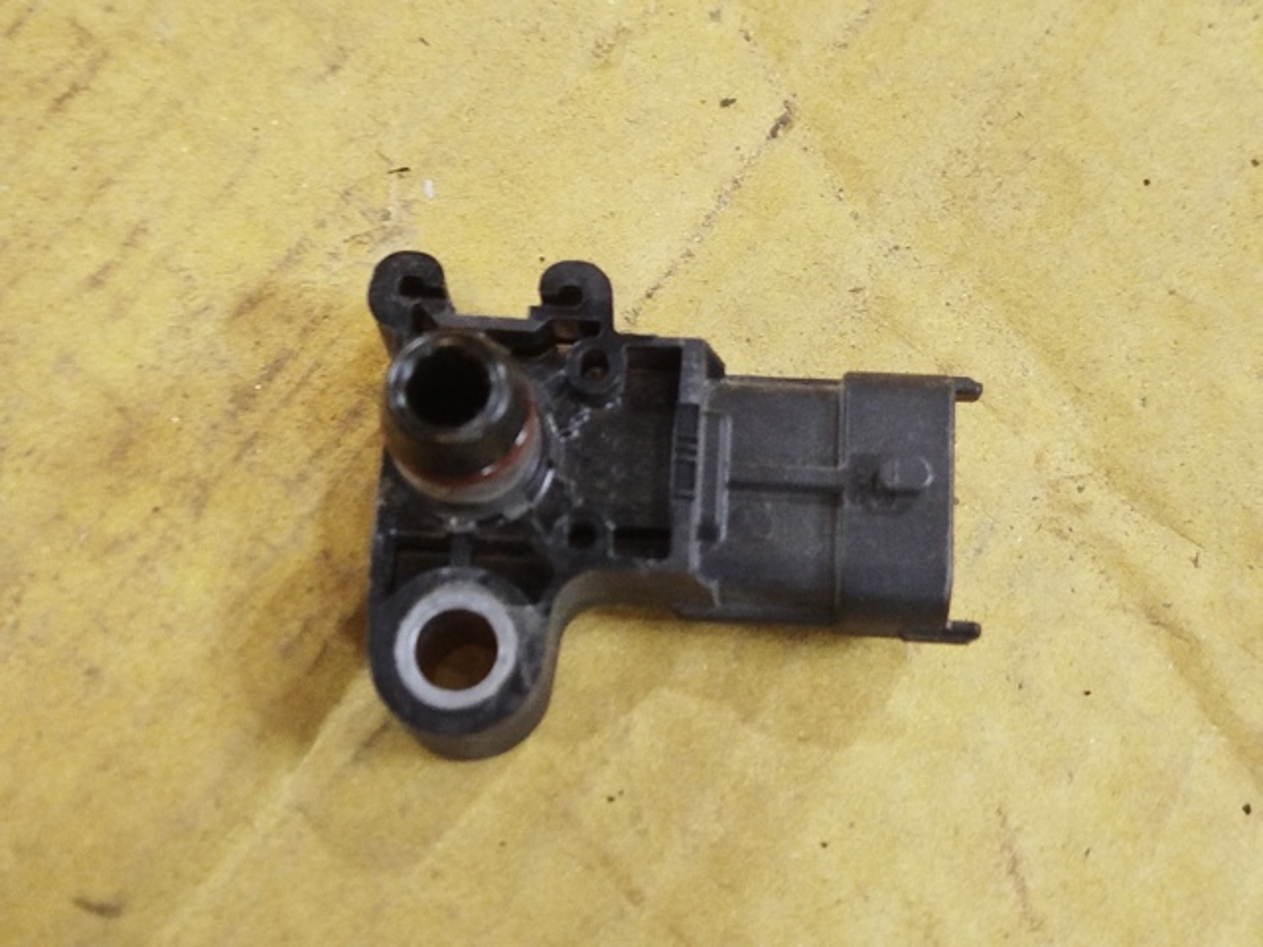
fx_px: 1751
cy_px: 474
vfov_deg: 30.3
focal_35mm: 48
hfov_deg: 39.7
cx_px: 632
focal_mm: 5.31
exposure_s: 1/33
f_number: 1.7
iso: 640
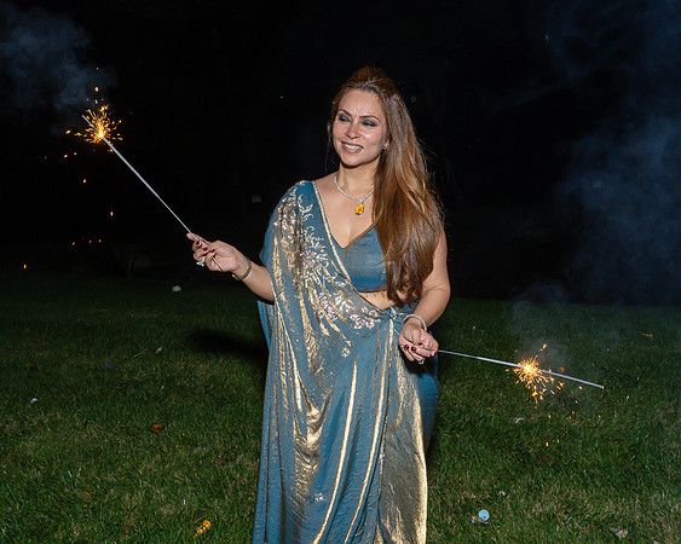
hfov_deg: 56.3
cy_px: 239
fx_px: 636
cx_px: 355
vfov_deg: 46.2
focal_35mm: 32
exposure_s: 1/250
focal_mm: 17
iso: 640
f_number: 8
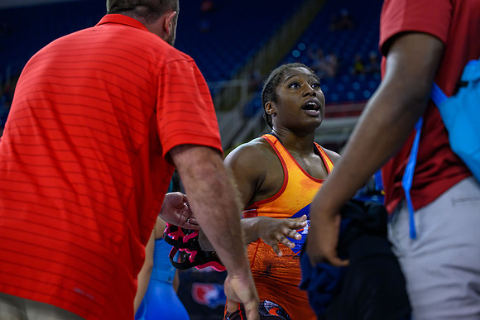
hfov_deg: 28.8
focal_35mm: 70
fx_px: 934
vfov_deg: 19.5
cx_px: 240
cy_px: 160
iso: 3200
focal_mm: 70
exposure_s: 1/800
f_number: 2.8
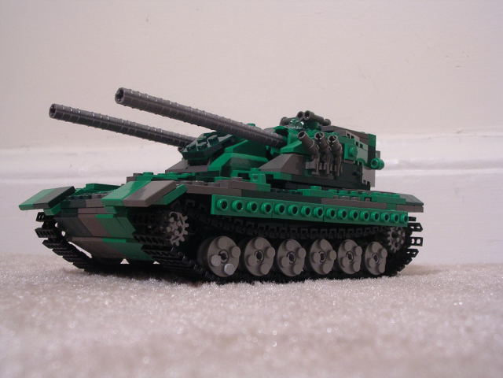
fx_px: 712
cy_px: 189
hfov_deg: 38.9
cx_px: 252
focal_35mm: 49
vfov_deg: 29.7
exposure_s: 1/3.4
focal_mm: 7.5
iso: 226
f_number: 3.1
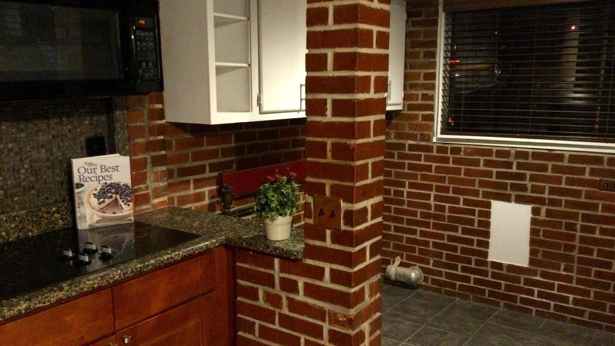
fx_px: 554
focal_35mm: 34
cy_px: 185
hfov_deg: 58.0
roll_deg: +0.0
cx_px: 308
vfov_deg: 34.6
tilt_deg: -10.8
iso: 500
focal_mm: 3.3
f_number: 2.4
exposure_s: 1/15
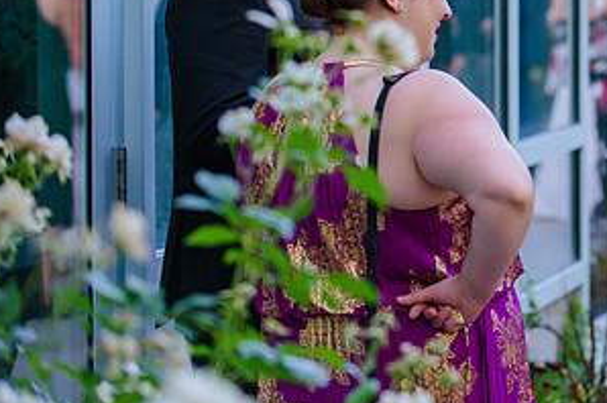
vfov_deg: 6.6
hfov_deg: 9.9
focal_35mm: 206
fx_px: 3470
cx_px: 590
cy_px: 1
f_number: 3.5
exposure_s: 1/320
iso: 400
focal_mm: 98
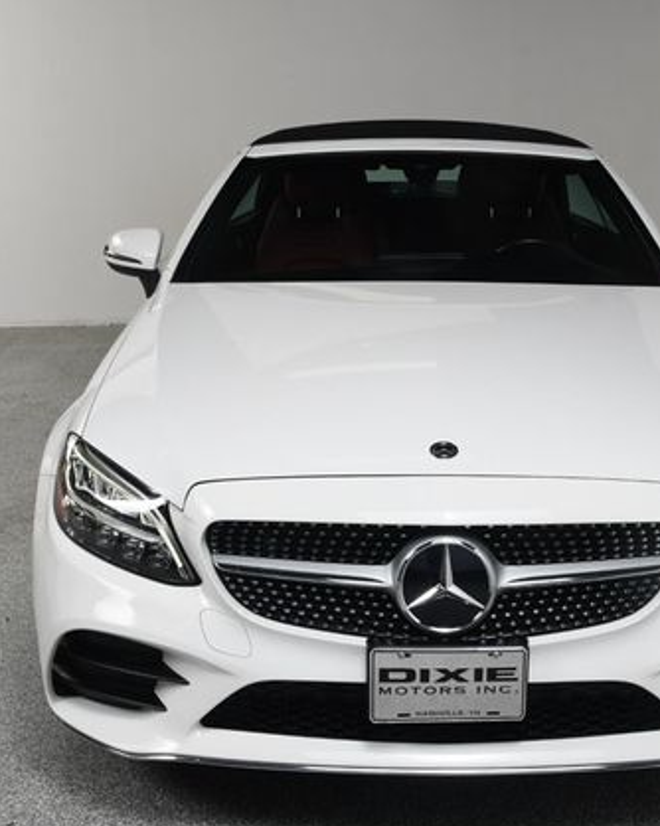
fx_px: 1368
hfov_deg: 27.0
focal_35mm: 56
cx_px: 405
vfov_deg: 33.6
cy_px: 417
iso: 100
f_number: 13
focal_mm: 26
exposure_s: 1/160
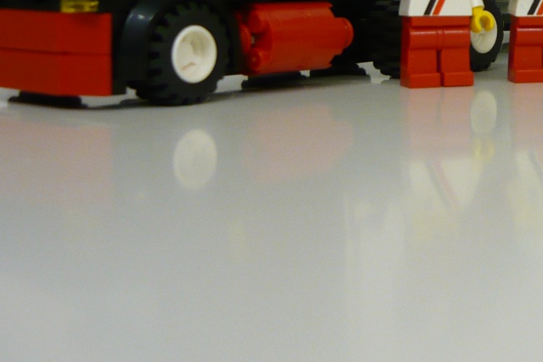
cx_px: 565
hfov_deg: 24.3
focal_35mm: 79
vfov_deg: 16.6
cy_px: -56
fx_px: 1191
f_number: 2.8
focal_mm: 5.5
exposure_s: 1/30
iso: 200
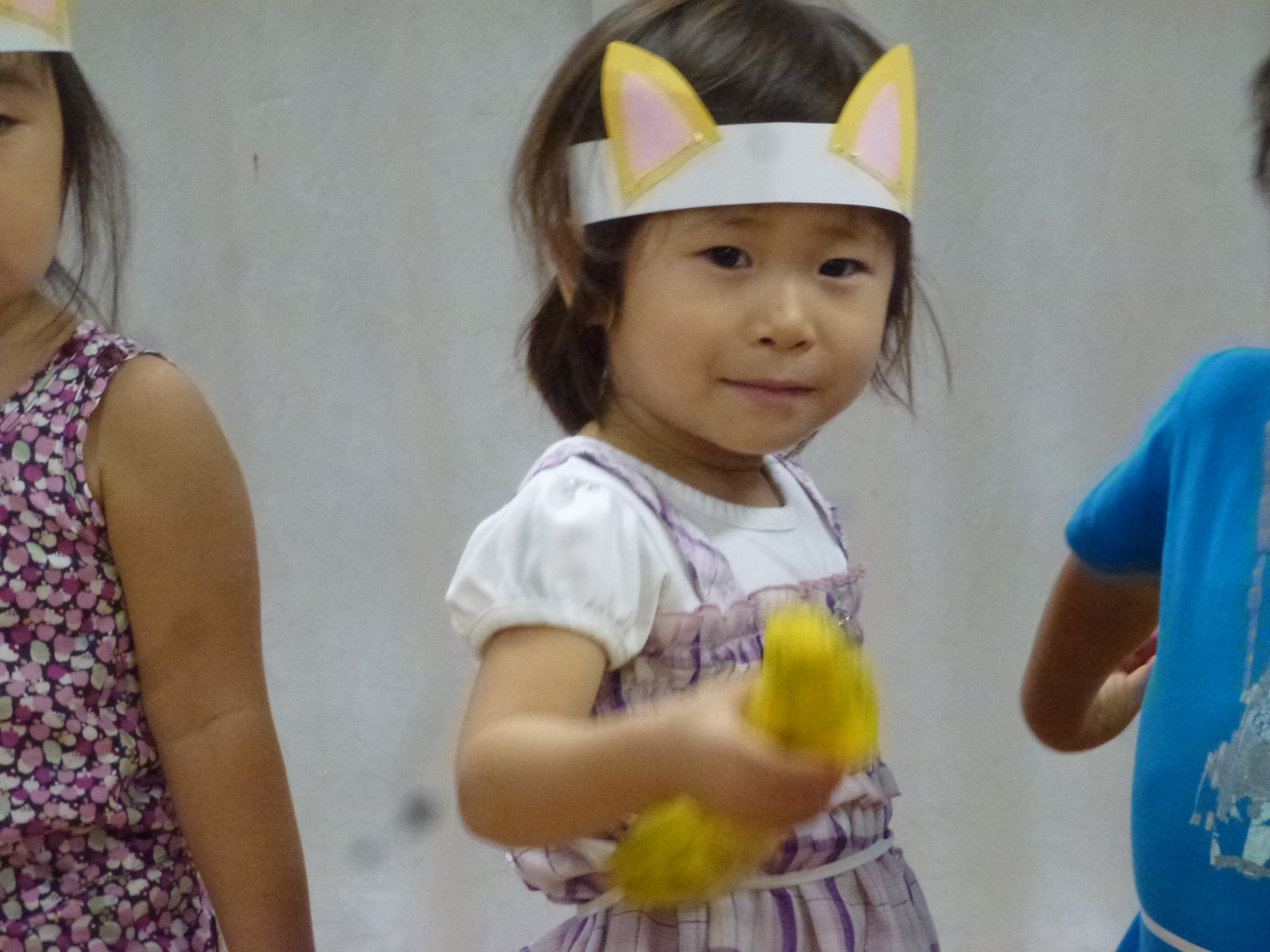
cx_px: 635
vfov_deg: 6.9
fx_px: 7851
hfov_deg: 9.2
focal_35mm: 214
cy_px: 476
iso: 800
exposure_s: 1/25
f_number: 5.5
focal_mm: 38.3
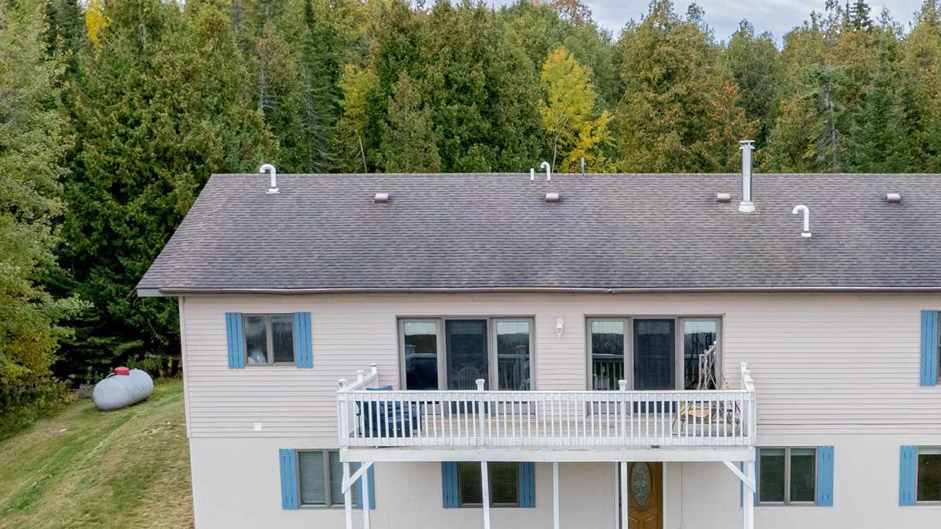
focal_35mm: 58
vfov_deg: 20.0
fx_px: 1447
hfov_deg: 35.3
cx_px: 698
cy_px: 541
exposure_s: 1/100
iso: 100
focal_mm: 8.38
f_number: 2.8
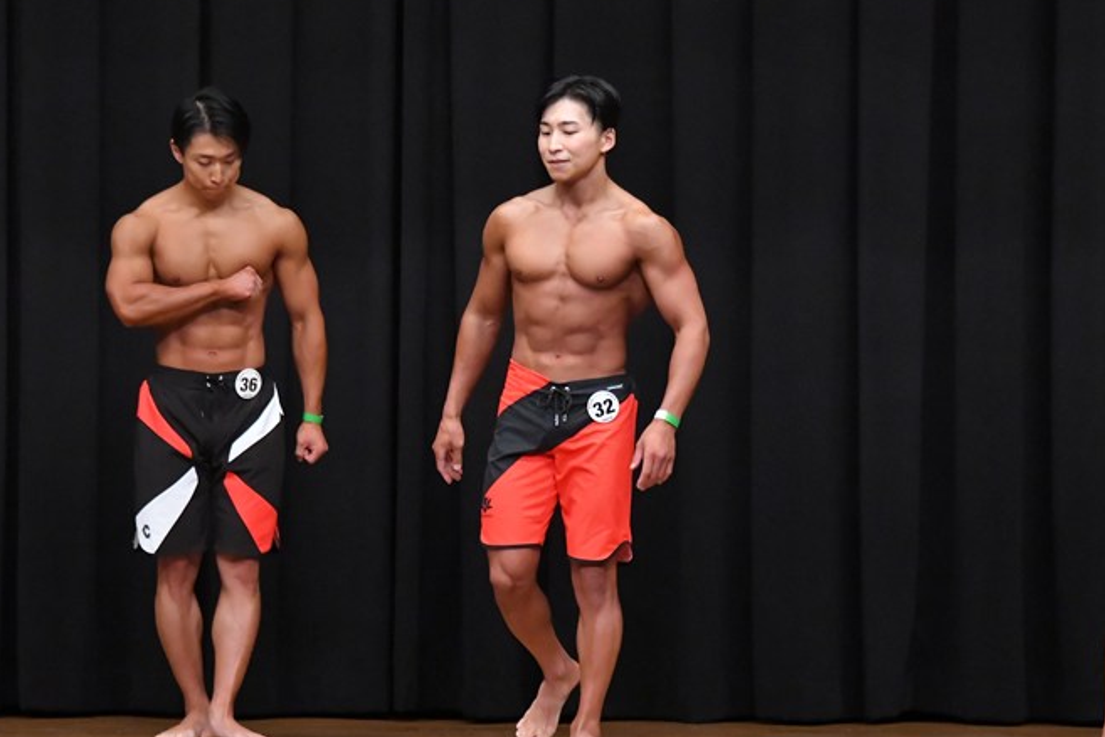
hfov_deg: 7.3
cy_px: 409
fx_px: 8686
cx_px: 495
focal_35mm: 283
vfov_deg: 4.9
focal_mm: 160
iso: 8000
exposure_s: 1/400
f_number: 5.6
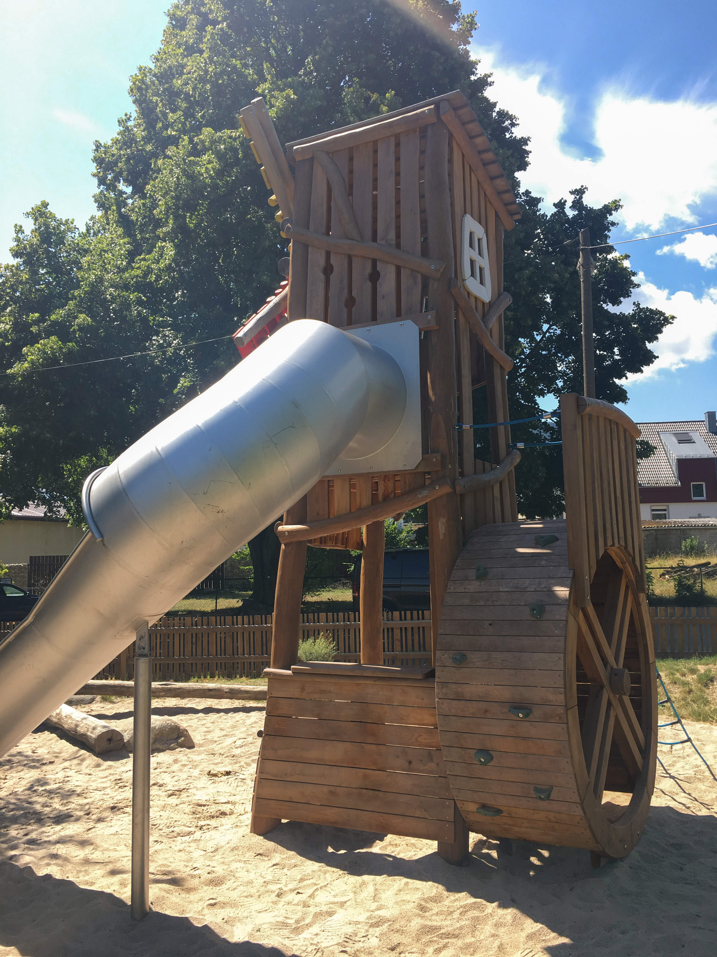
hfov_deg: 48.2
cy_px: 478
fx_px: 801
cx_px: 358
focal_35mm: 29
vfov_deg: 61.7
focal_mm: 4.15
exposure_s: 1/699
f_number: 2.2
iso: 25
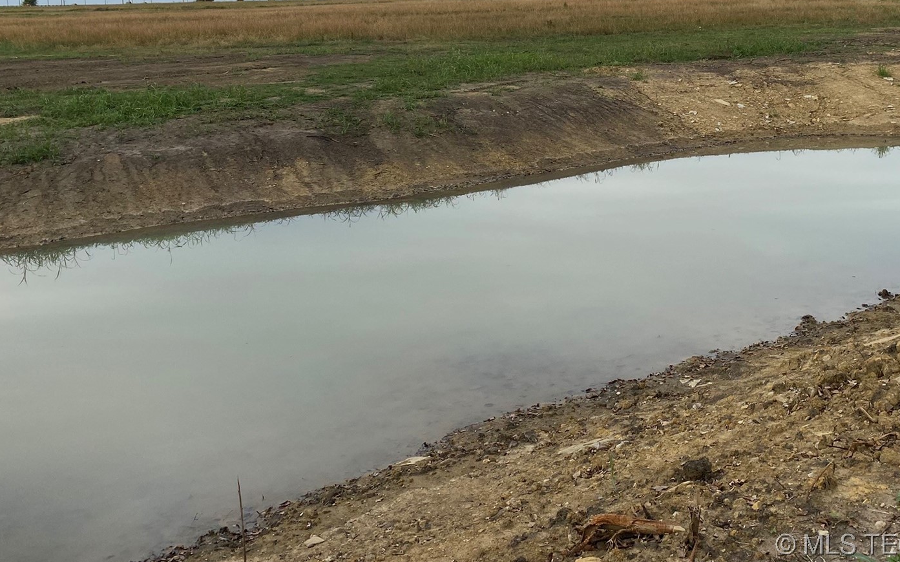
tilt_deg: -4.9
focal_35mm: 38
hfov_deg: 51.1
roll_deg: +2.1
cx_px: 552
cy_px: 107
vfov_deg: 32.6
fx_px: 932
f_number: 1.8
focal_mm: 4.25
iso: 32
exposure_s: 1/778
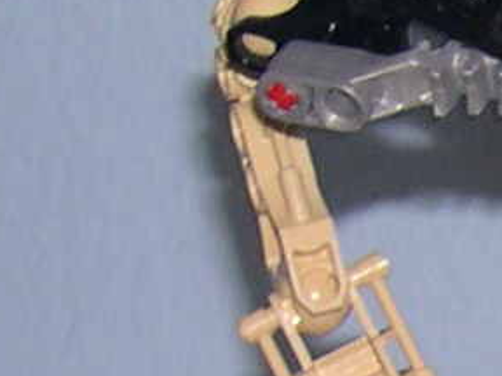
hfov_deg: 6.3
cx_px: 1232
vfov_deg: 4.9
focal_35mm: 300
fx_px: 4351
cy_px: 818
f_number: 2.8
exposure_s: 1/60
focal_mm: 8
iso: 100
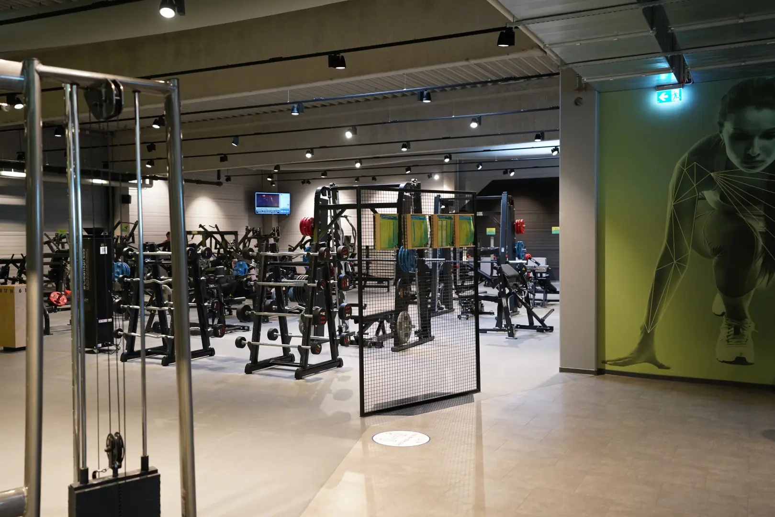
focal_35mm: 35
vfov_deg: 37.9
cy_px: 258
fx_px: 754
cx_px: 388
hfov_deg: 54.4
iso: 2000
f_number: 2.8
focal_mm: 35
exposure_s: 1/160
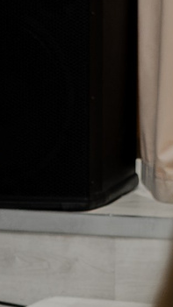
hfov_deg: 2.2
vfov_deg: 3.8
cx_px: 203
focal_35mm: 560
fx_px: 4565
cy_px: -119
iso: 1000
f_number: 2.8
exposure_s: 1/160
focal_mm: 73
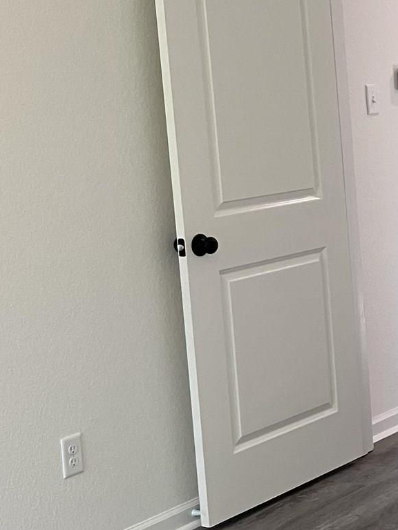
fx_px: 1288
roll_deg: +1.6
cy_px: 242
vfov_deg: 23.3
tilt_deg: -6.9
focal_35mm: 84
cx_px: 562
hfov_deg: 16.3
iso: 64
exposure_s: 1/60
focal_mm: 3.99
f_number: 1.8
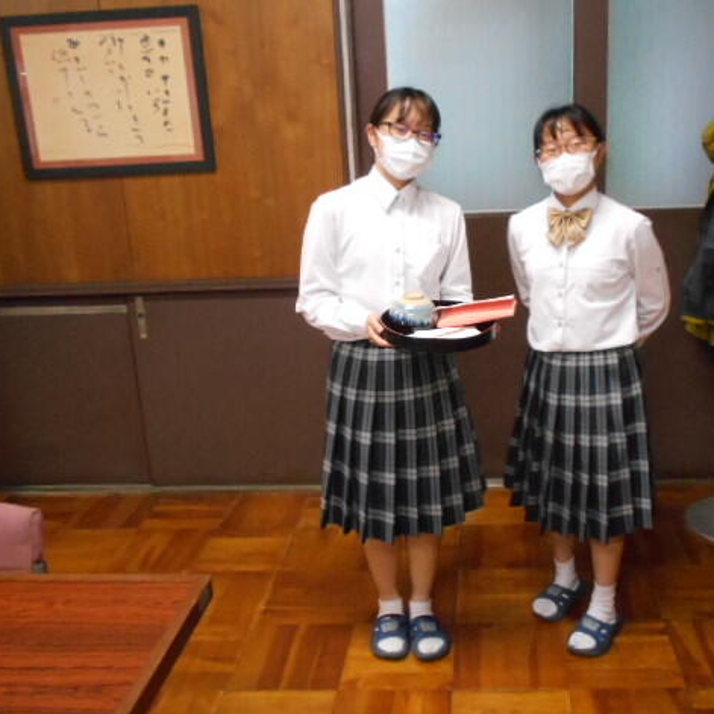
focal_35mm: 36
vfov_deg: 46.0
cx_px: 441
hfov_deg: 45.7
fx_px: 840
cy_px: 352
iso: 800
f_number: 3.4
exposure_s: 1/60
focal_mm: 5.1
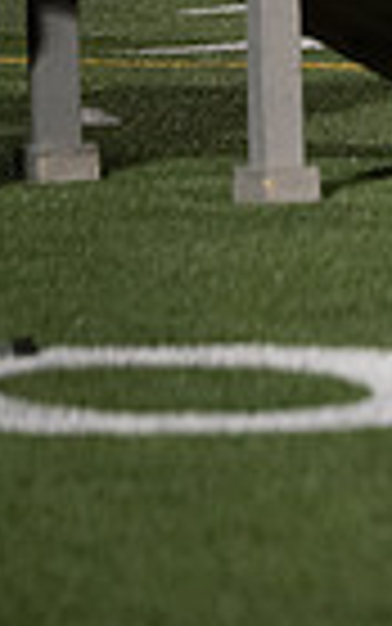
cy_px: -173
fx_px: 11628
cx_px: 1194
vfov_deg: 3.1
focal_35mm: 681
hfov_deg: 1.9
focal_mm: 160
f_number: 2.8
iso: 5000
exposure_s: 1/1250
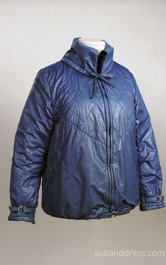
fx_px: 355
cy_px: 133
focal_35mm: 49
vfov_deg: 41.1
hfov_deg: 26.3
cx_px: 83
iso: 200
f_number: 6.3
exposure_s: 1/15
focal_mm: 32
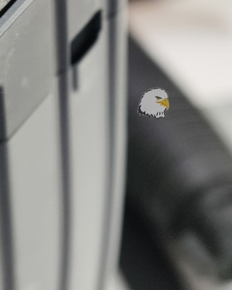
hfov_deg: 7.5
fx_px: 1751
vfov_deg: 9.4
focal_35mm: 204
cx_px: -68
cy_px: 33
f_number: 2.67
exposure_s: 1/20
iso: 732
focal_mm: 22.48
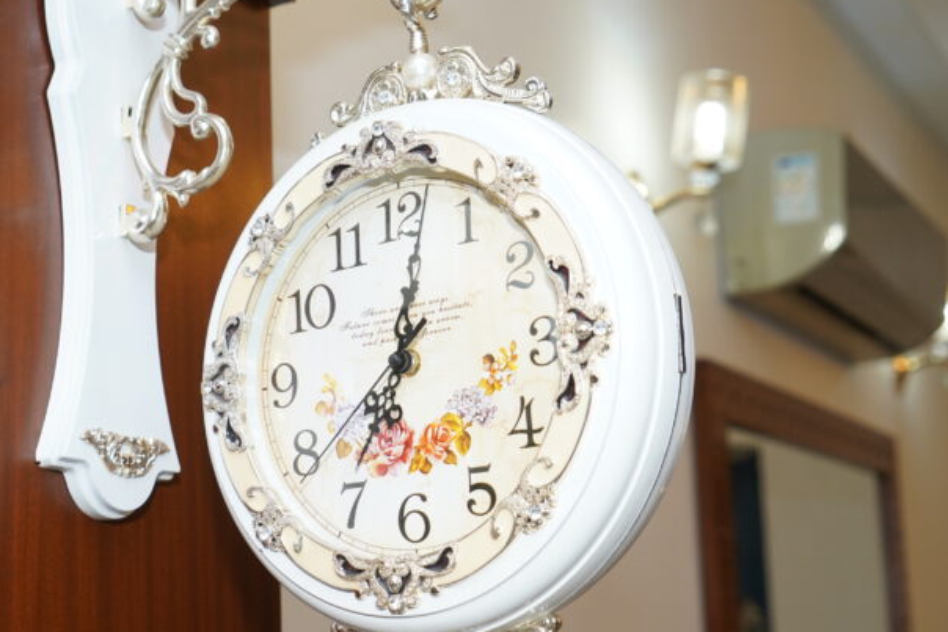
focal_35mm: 61
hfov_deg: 32.6
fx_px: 1607
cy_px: 338
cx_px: 322
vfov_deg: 22.3
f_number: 4.5
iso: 1000
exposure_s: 1/125
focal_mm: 36
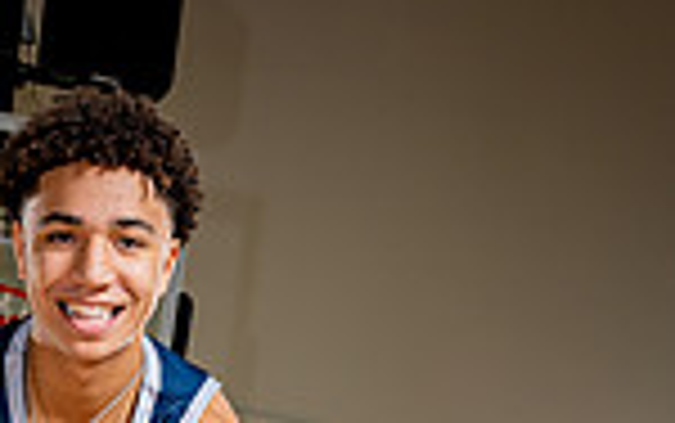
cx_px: 81
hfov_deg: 20.2
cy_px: 968
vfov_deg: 11.2
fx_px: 1859
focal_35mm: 101
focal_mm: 33
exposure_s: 1/250
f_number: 5.6
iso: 200
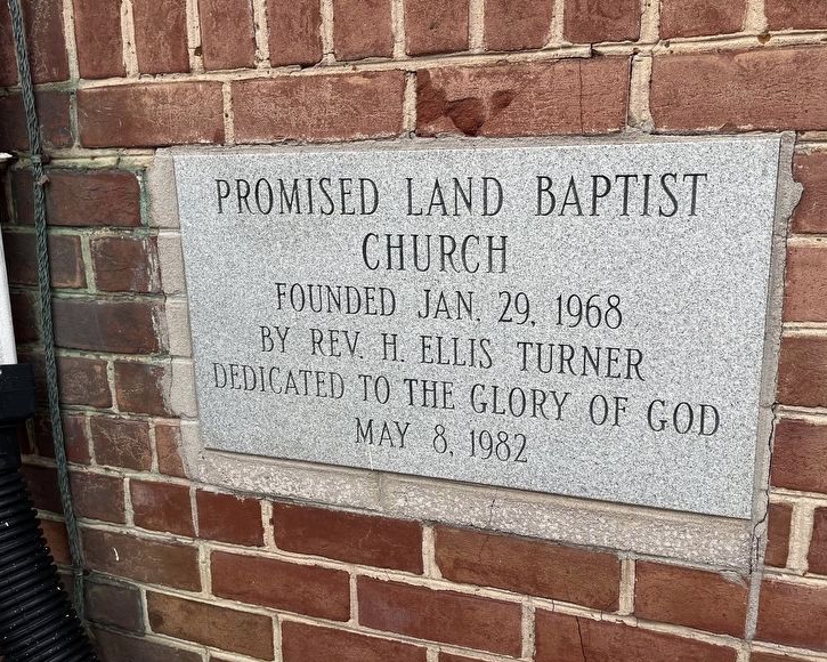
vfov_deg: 51.5
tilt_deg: -11.8
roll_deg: +0.4
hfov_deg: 62.1
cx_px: 454
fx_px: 685
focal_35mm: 28
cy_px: 323
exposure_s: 1/885
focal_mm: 5.1
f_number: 1.6
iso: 50
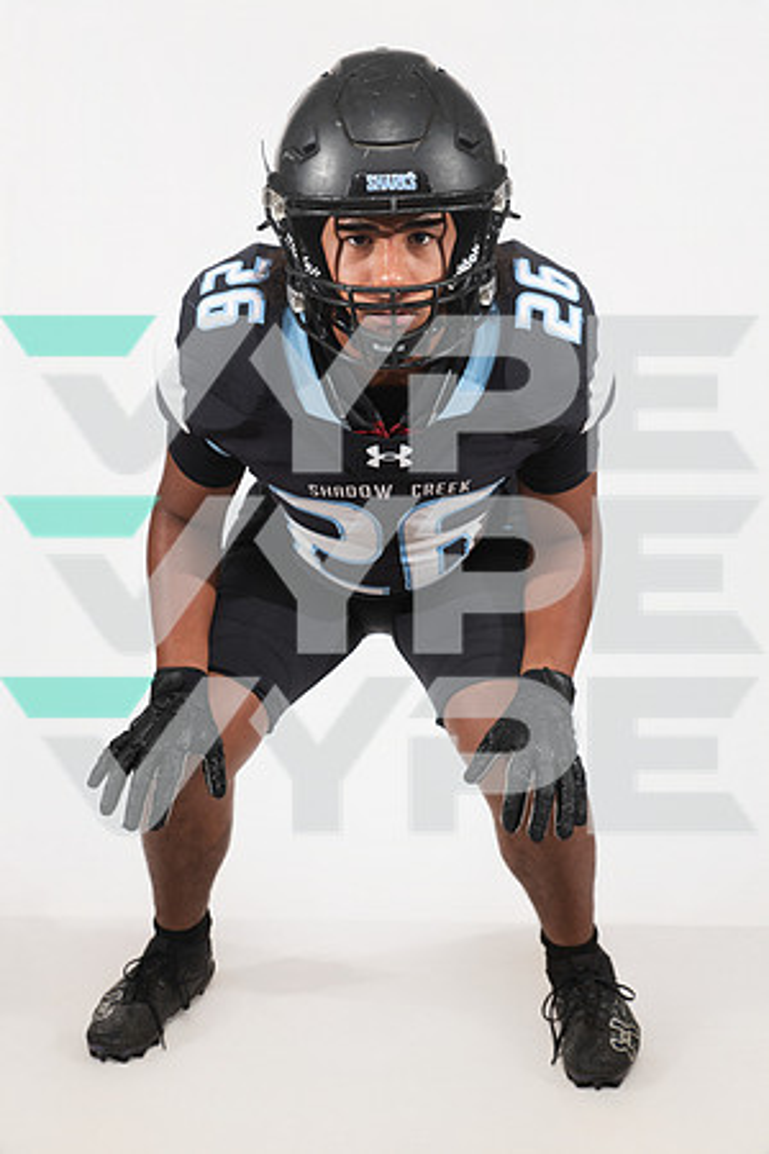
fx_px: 1538
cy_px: 577
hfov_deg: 28.1
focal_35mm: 48
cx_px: 384
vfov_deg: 41.1
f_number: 7.1
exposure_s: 1/320
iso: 500
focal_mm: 48
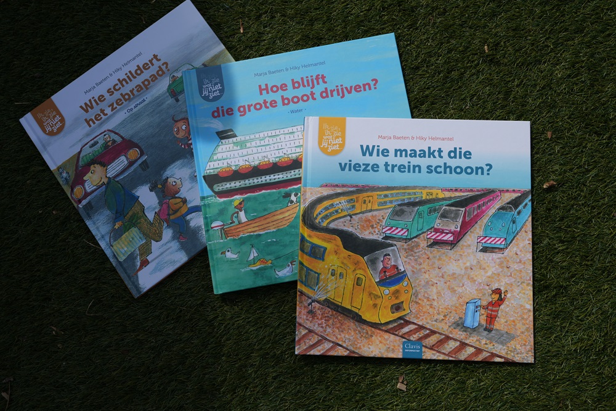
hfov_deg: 54.5
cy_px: 206
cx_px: 308
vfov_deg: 37.8
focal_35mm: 35
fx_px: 599
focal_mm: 35
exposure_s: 1/500
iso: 100
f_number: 7.1
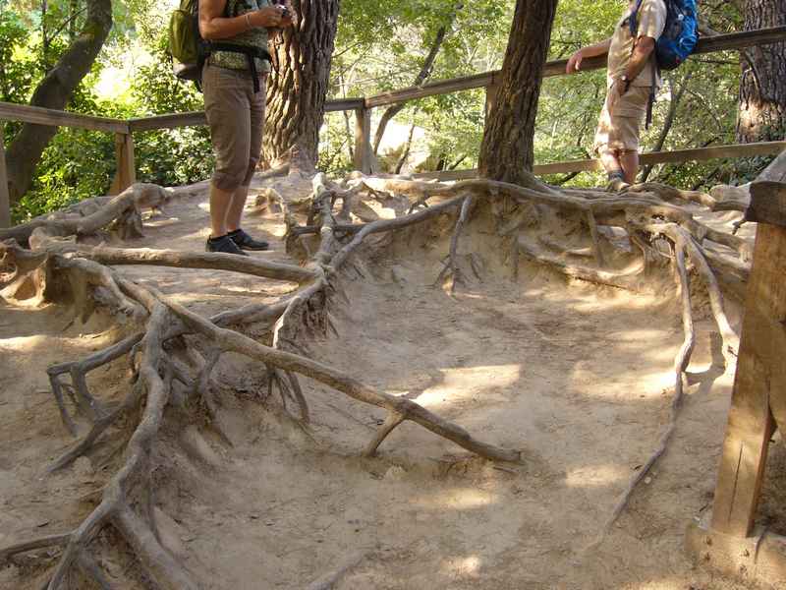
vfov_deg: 36.0
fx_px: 908
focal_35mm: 40
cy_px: 295
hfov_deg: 46.8
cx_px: 393
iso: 80
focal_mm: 6.6
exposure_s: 1/25
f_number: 3
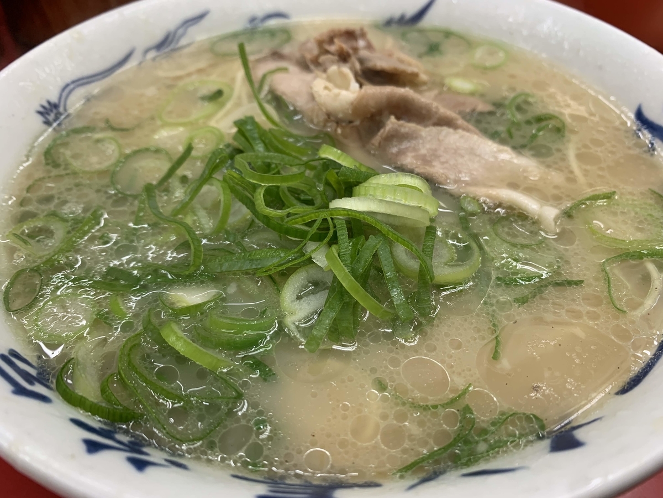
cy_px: 249
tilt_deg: -45.7
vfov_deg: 53.1
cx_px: 332
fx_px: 498
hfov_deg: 67.3
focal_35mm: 26
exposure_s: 1/120
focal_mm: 4.25
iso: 80
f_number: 1.8
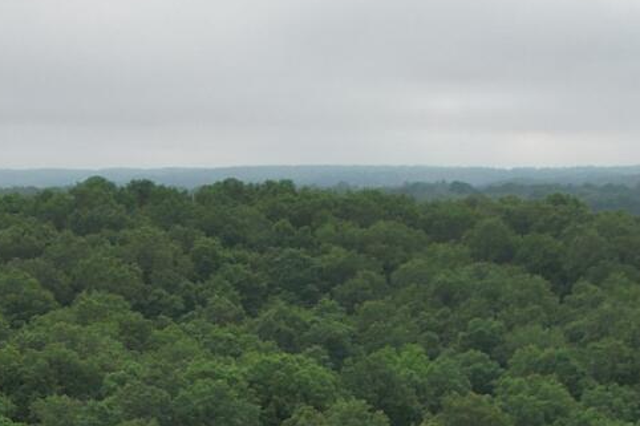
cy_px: 756
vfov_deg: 9.5
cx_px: 19
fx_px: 2435
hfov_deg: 14.8
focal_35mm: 137
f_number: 2.8
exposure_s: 1/1250
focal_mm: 8.38
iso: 100
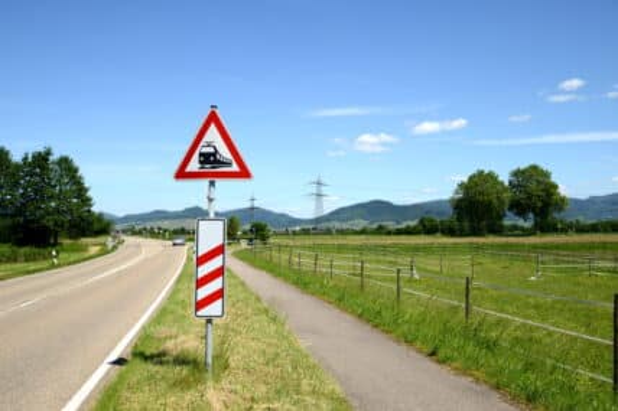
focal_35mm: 35
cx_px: 309
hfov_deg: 54.5
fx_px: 601
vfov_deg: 37.8
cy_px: 206
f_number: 9
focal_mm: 35
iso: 100
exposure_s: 1/320
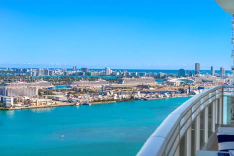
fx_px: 377
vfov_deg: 23.4
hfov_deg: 34.5
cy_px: 78
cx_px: 116
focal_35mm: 58
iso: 320
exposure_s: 1/1000
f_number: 8
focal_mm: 57
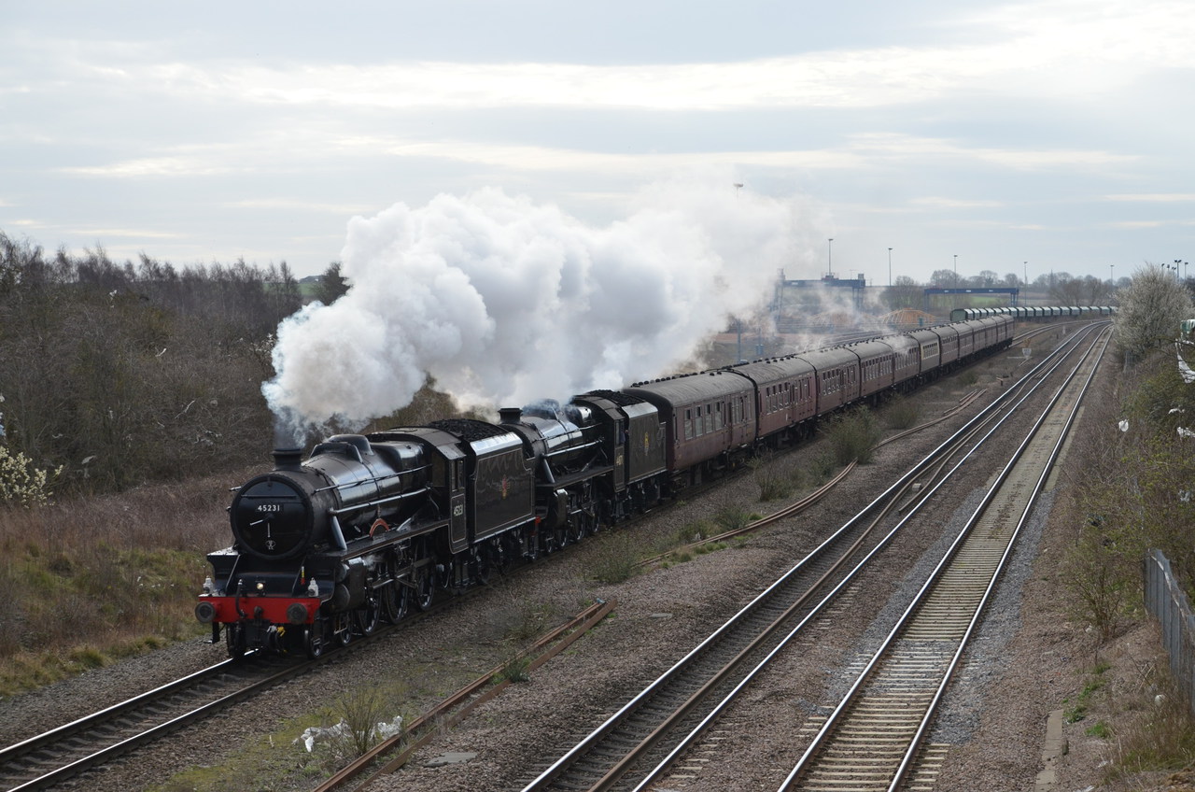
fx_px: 2733
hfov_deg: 24.7
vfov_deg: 16.5
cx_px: 598
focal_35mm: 82
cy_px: 396
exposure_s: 1/1250
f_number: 5
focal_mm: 55
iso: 400
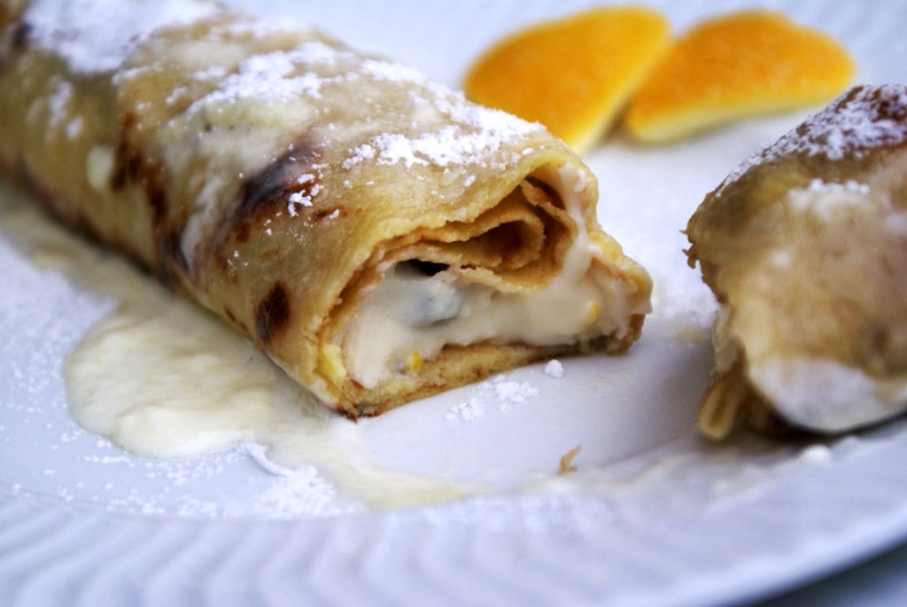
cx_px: 454
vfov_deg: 13.1
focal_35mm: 105
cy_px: 304
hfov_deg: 19.4
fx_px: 2648
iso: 200
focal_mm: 70
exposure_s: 1/125
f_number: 6.3
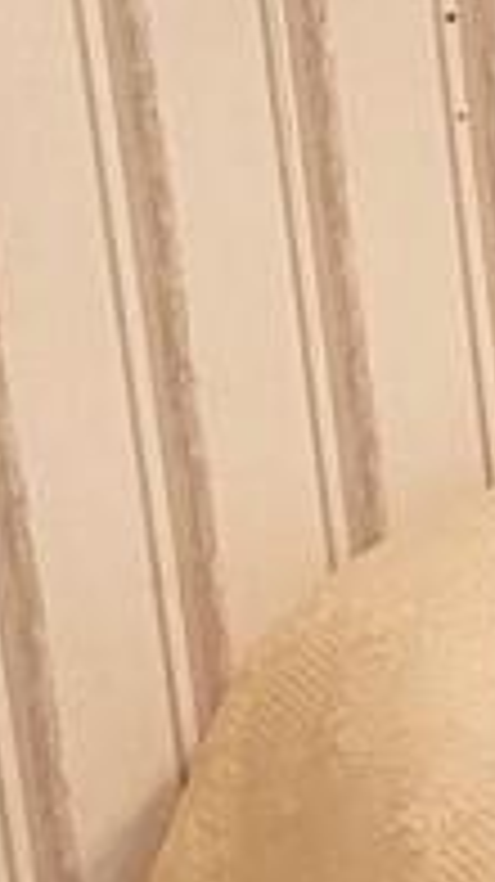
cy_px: 634
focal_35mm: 148
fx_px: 3459
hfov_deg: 6.6
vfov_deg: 14.5
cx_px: 1922
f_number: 1.8
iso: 200
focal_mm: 4.25
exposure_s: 1/60
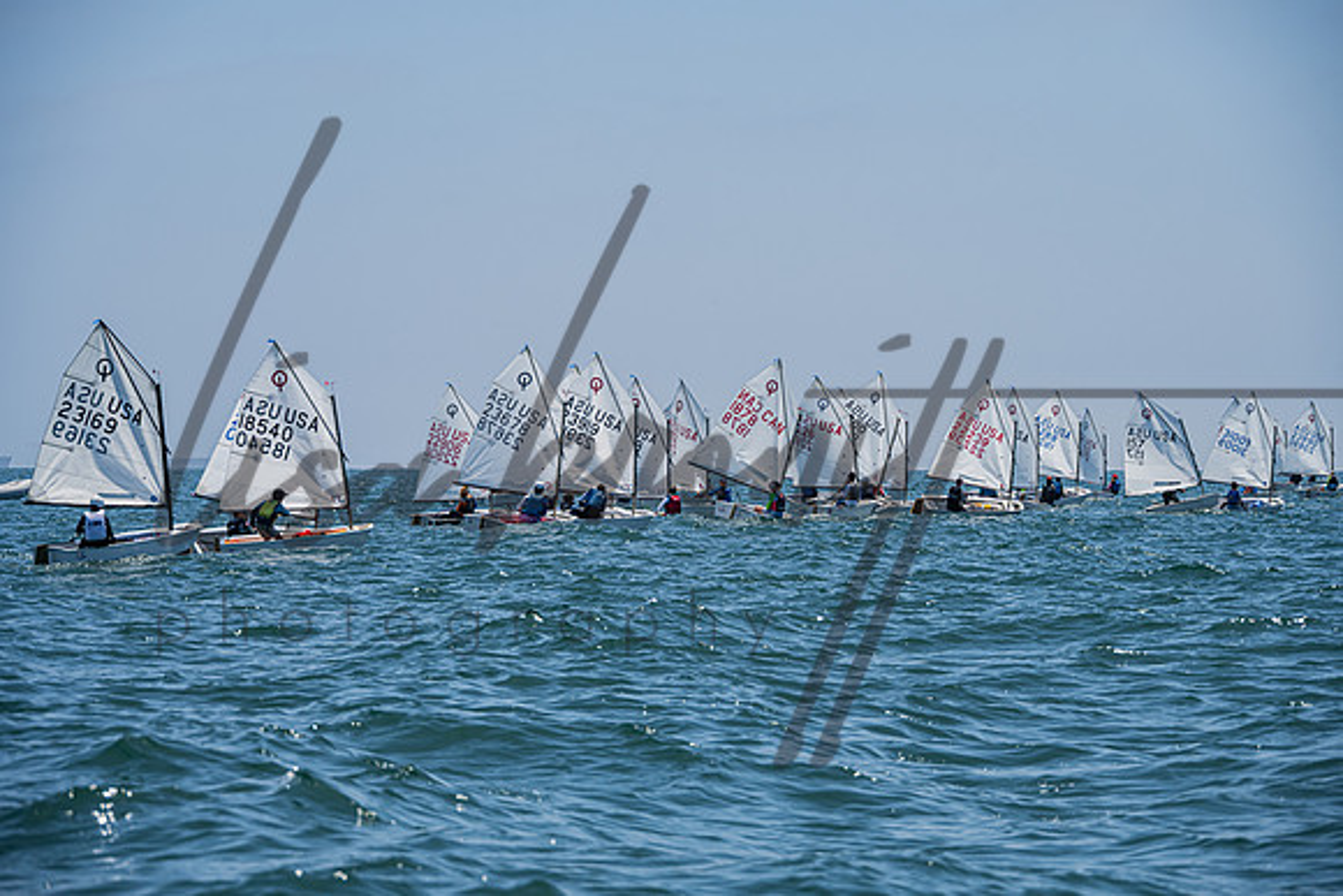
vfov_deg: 10.1
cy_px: 448
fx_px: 5054
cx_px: 672
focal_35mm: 135
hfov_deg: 15.1
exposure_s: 1/1600
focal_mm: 130
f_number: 7.1
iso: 250
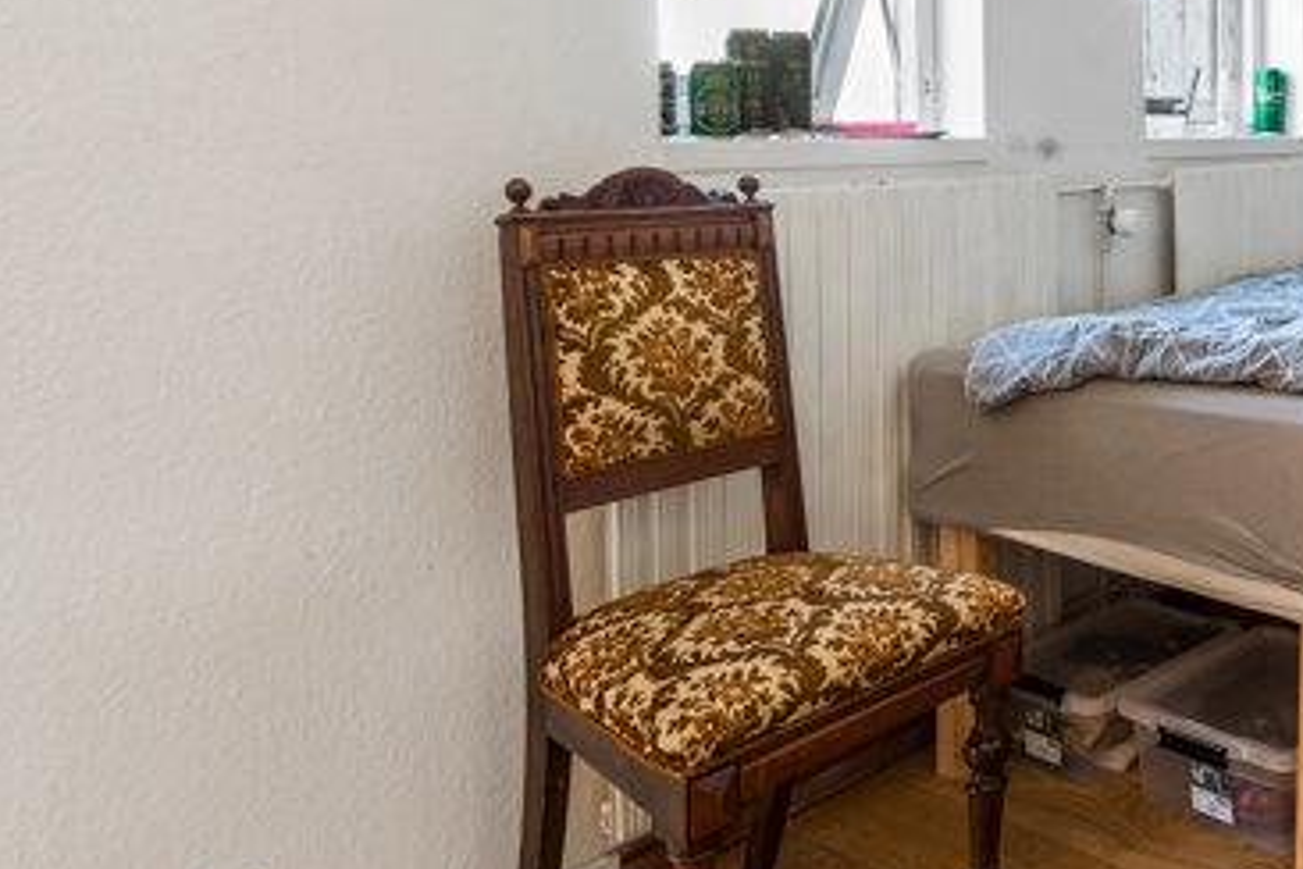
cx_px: 1410
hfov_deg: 43.2
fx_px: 1267
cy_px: 151
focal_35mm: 35
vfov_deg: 36.3
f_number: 9
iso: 250
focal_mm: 16
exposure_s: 1/4
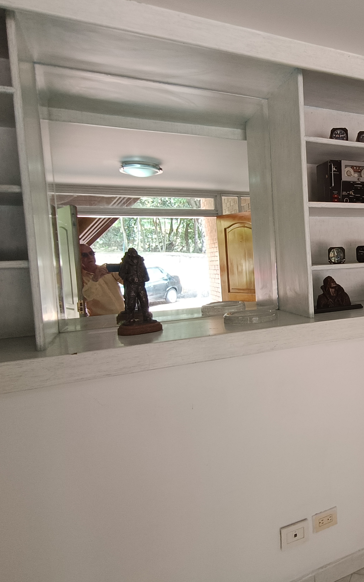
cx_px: 336
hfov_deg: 43.1
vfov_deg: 70.4
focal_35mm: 26
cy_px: 285
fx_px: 413
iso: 326
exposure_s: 1/50
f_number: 2.2
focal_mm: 1.68
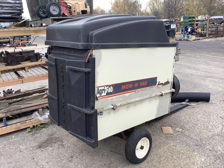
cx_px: 112
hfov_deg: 58.3
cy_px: 84
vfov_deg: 45.5
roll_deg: +2.9
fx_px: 201
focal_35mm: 31
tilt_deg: -17.7
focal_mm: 3.3
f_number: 2.4
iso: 25
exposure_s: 1/242
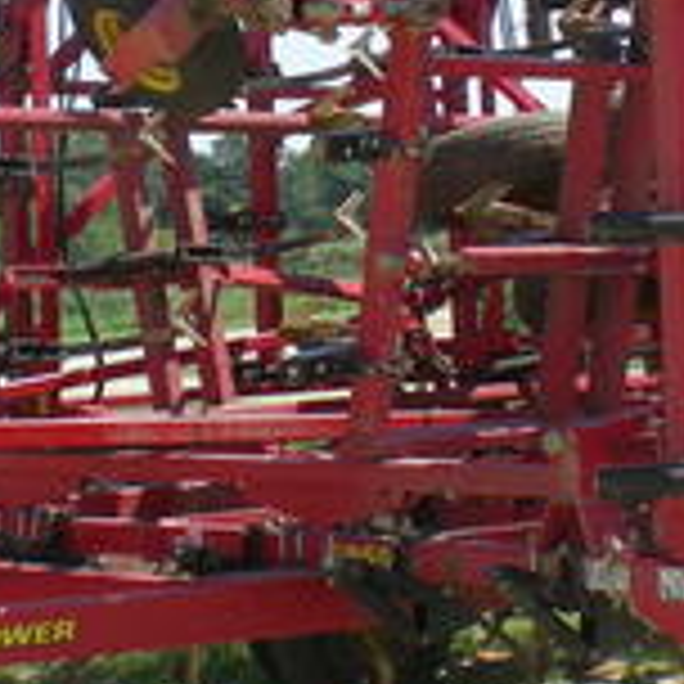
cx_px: 333
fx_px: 2683
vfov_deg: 14.5
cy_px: 194
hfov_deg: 14.5
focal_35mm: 120
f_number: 4.6
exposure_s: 1/297
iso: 50
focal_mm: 6.3
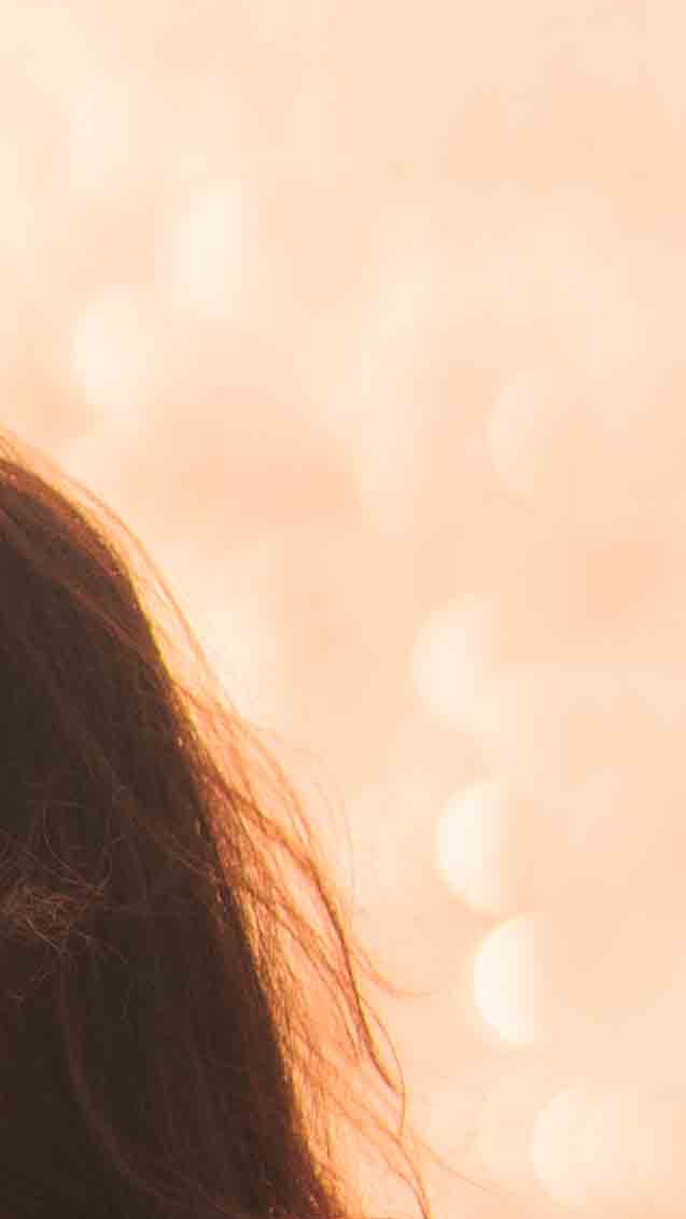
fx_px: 15259
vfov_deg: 4.6
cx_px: -655
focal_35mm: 472
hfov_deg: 2.6
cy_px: 723
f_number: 1.4
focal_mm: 85
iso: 50
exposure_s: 1/8000
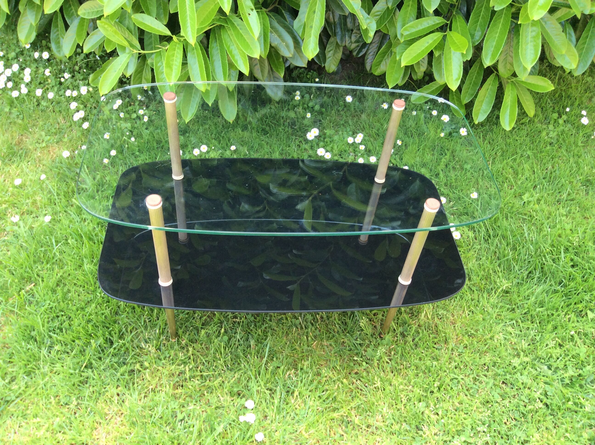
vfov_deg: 44.1
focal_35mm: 32
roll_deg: +2.6
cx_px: 298
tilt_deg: -43.5
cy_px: 222
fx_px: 549
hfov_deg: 56.9
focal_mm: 3.3
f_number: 2.4
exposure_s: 1/100
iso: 64
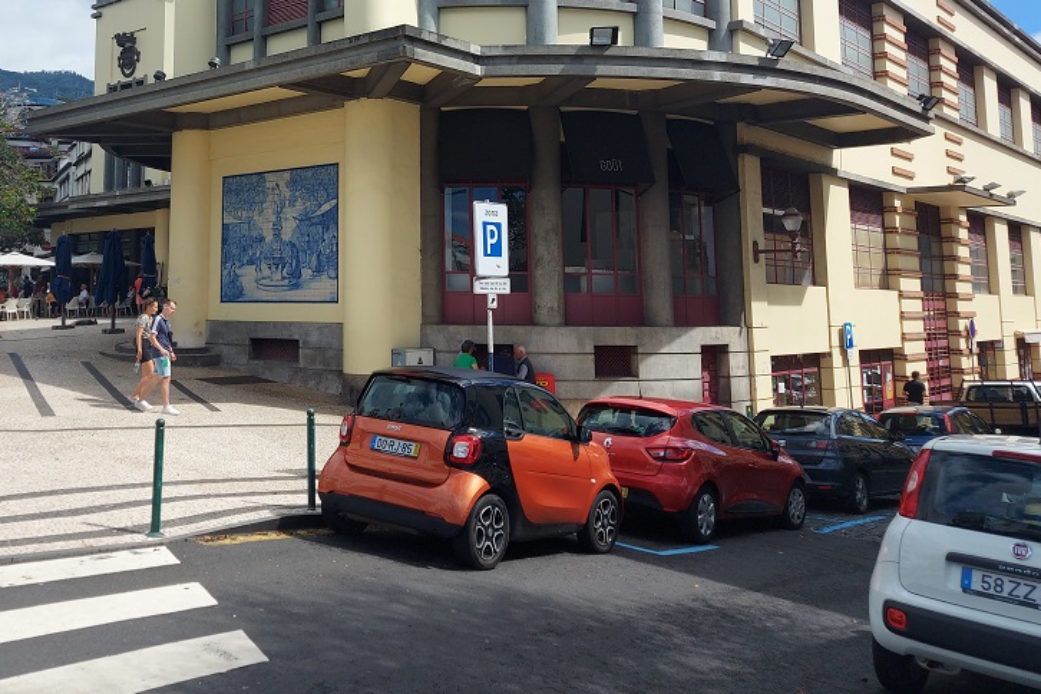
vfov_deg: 36.8
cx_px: 340
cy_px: 156
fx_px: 1012
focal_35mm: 35
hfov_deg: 53.3
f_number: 1.8
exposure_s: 1/1107
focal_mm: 5.23
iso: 32
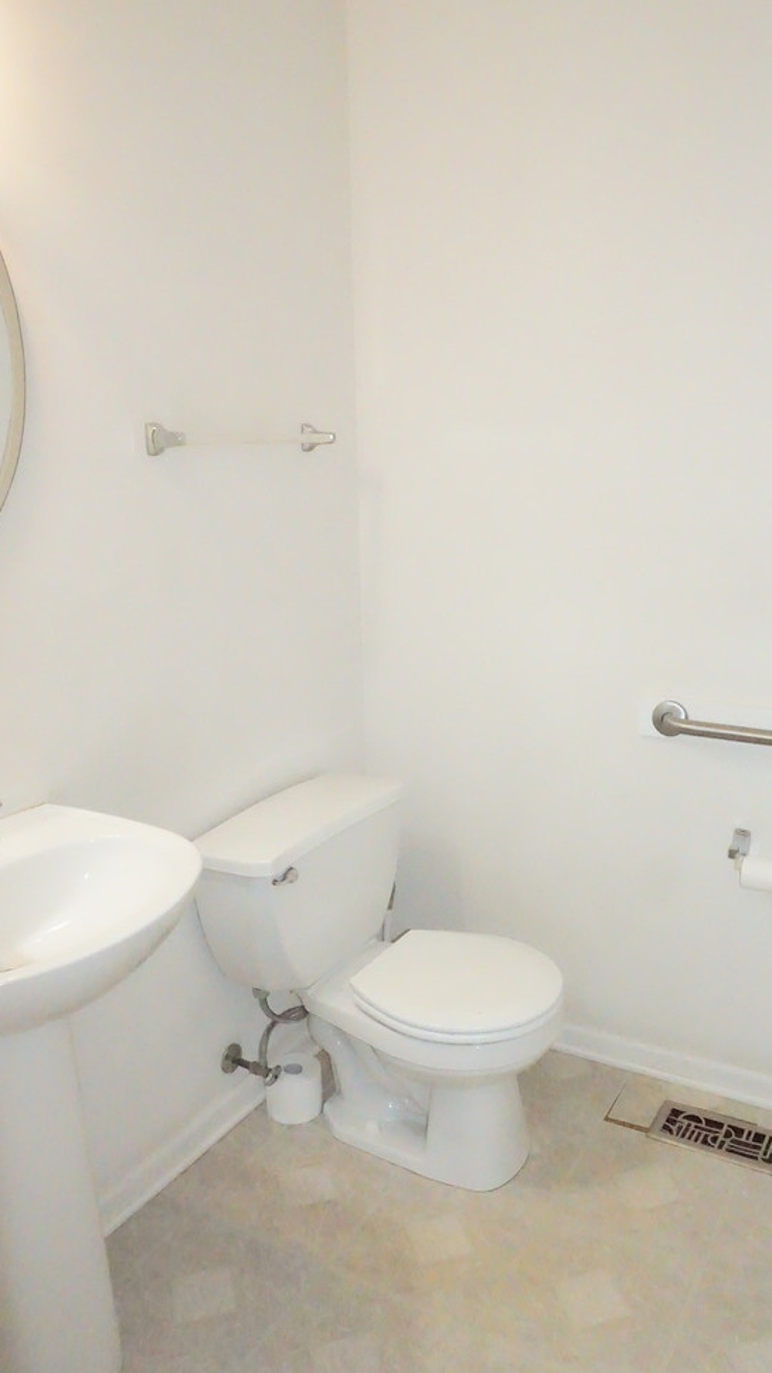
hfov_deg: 41.3
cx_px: 467
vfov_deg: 67.9
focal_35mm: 28
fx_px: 1020
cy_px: 674
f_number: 16
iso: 25600
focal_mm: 16
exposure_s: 1/160
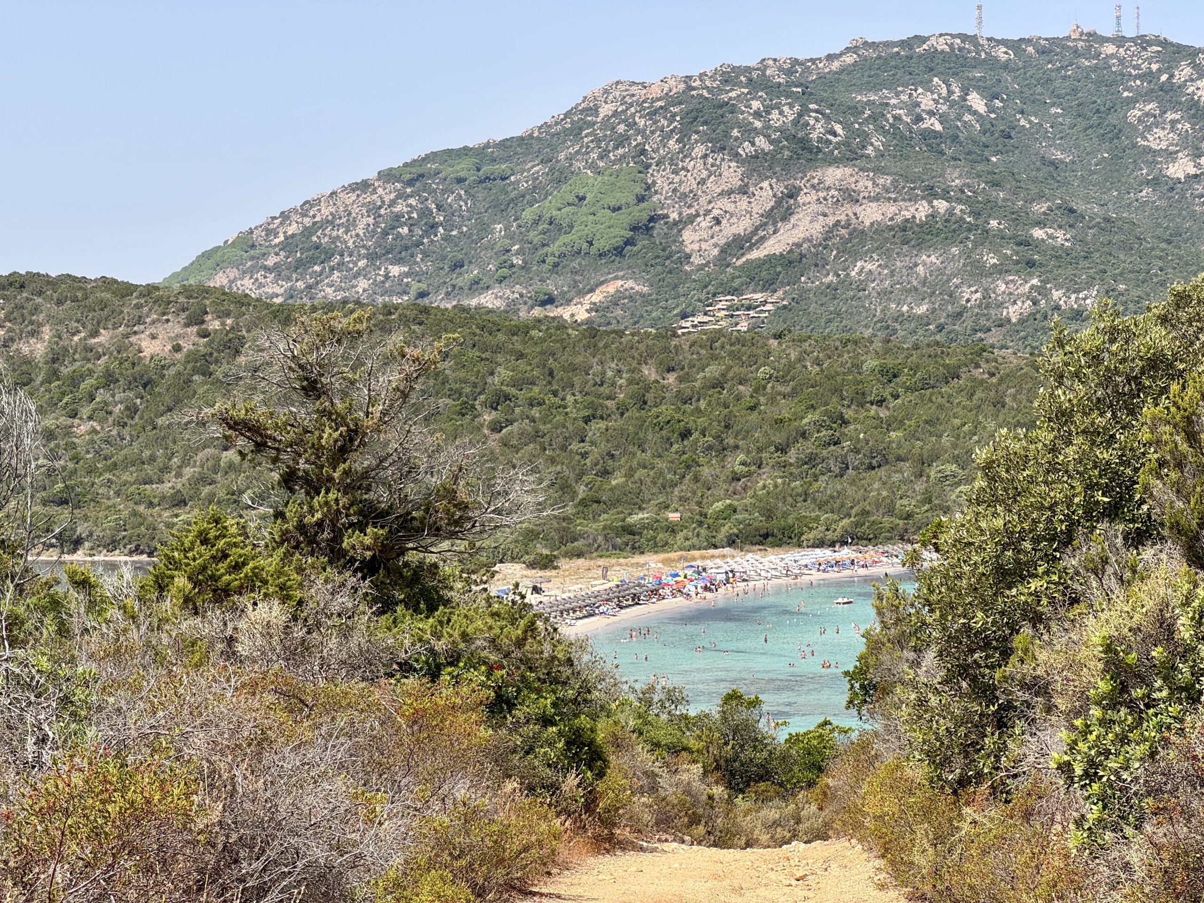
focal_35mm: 77
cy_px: 452
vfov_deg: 19.1
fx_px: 2678
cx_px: 602
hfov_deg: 25.3
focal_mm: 9
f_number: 2.8
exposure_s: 1/645
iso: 25
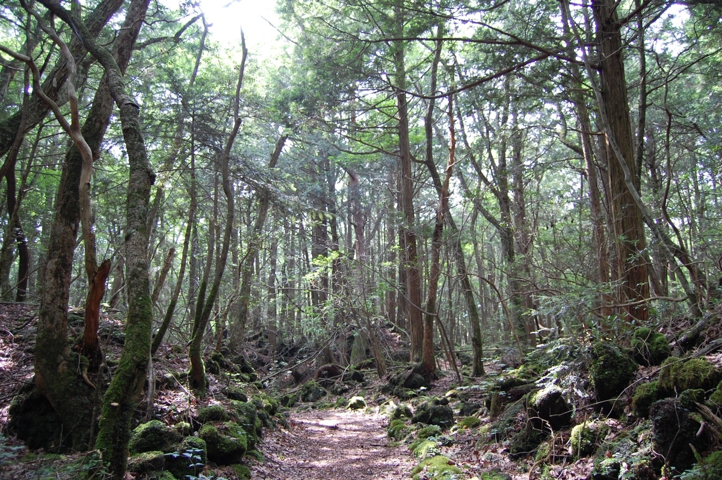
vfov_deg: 47.9
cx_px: 361
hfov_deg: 67.4
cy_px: 240
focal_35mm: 27
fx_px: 541
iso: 400
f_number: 3.5
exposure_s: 1/50
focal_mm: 18
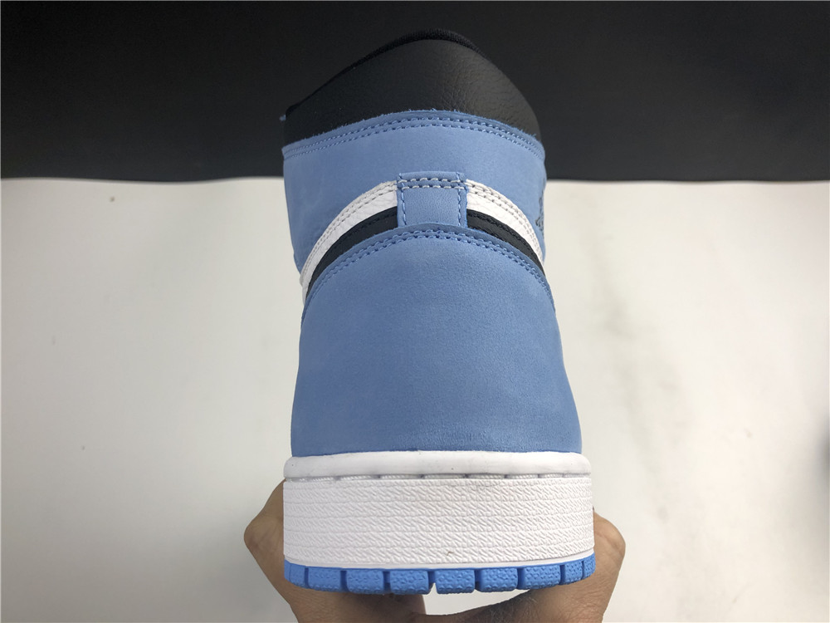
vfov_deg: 49.7
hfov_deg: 63.4
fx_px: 671
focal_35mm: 28
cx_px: 415
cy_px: 312
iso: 32
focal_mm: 4
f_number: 1.8
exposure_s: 1/100
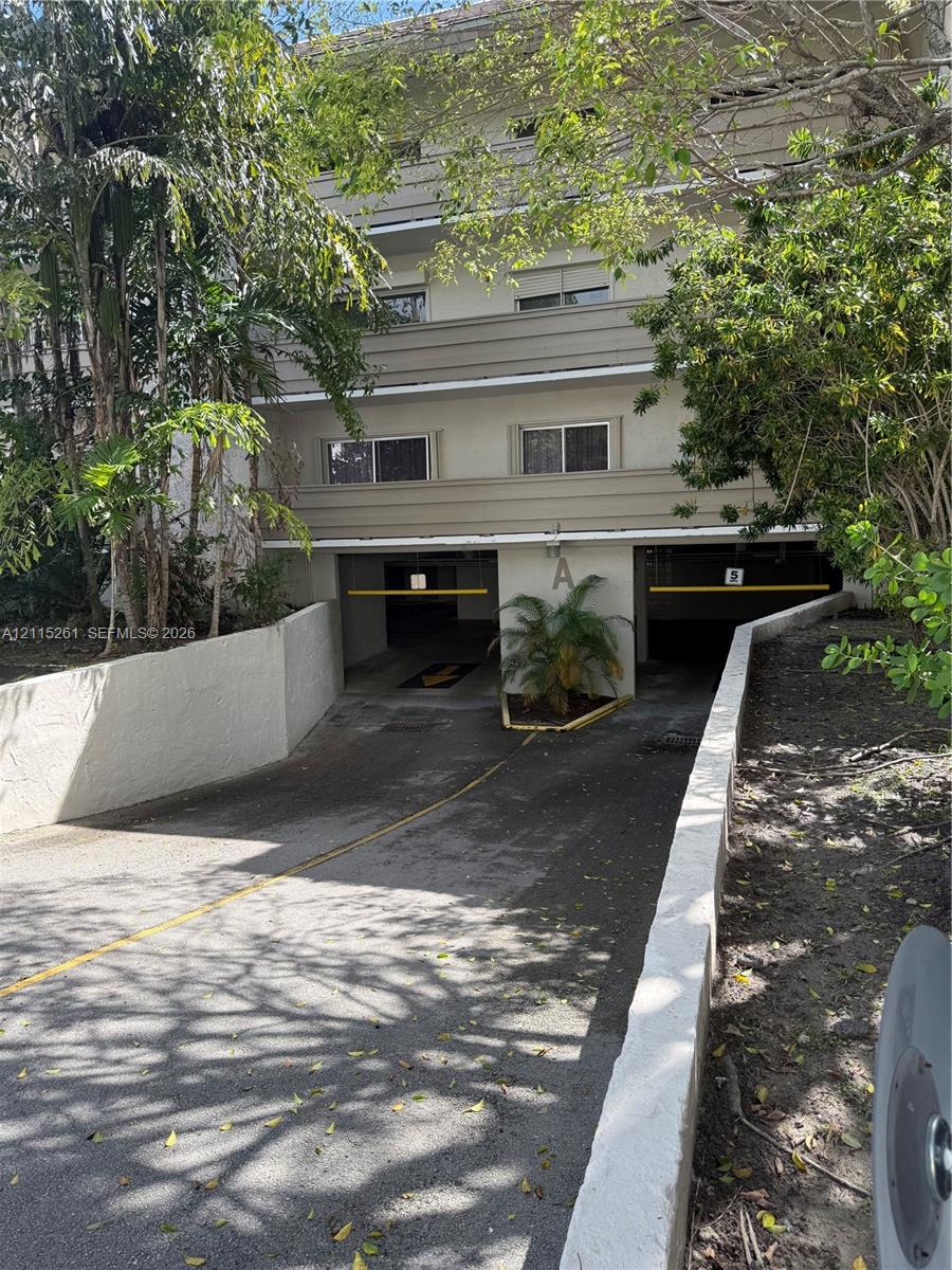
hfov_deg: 56.8
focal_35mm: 24
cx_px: 476
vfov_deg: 71.6
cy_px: 635
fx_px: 880
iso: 80
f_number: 1.78
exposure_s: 1/909
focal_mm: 6.76
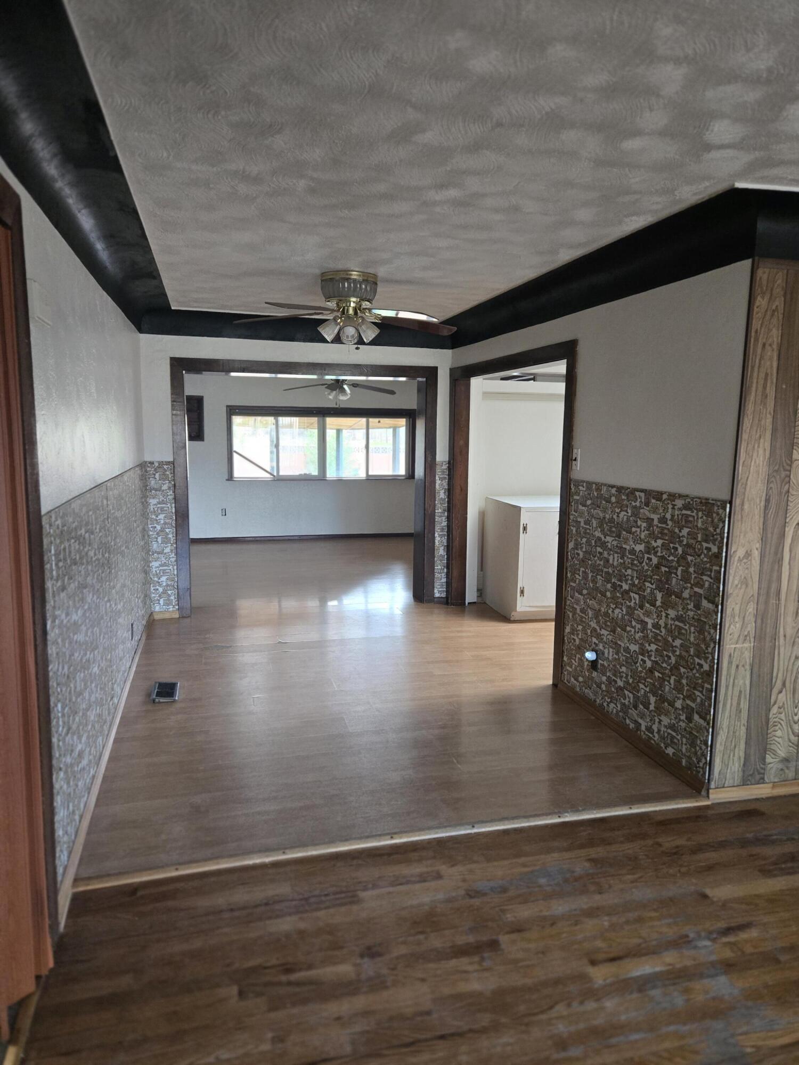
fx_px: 708
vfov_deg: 73.9
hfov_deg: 58.9
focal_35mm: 23
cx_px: 400
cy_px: 532
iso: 400
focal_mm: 5.4
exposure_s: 1/120
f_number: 1.8
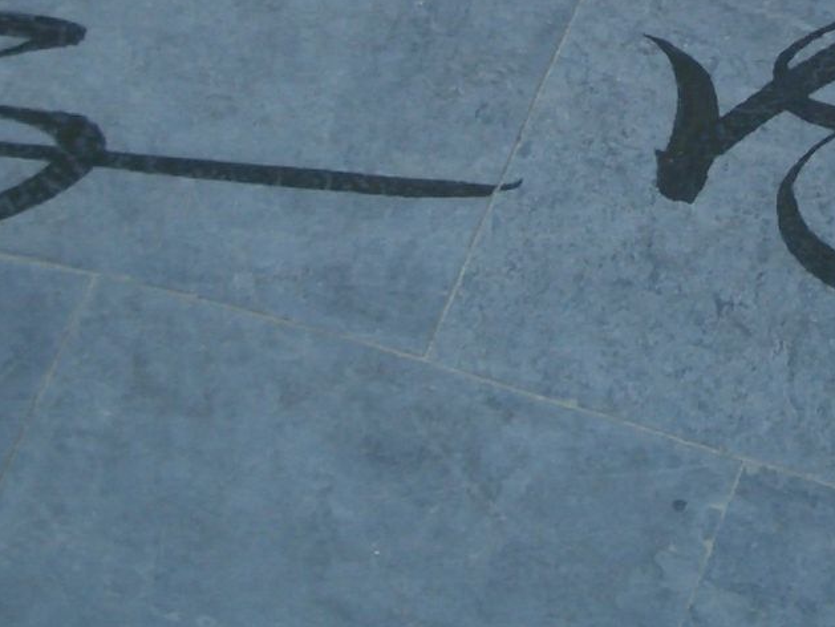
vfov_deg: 12.7
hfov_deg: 17.1
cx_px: 698
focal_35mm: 114
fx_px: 2750
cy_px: -135
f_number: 2.6
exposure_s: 1/80
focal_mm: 5.8
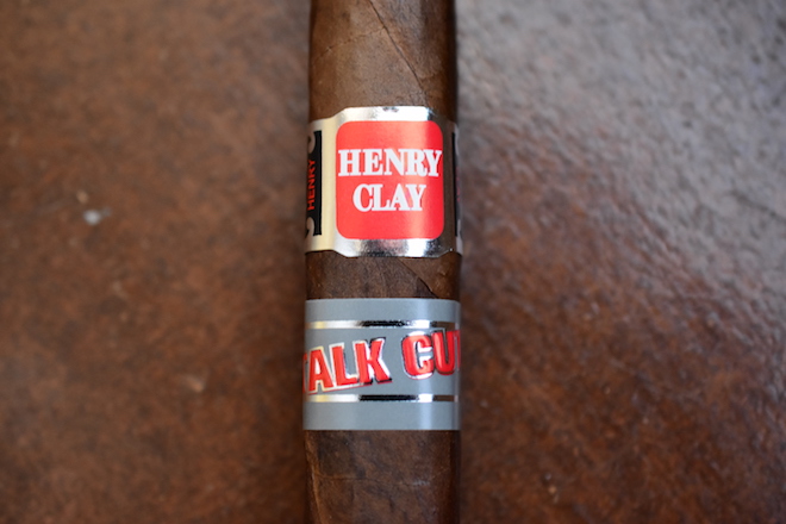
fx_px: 1310
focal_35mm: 60
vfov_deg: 22.6
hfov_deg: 33.4
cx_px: 393
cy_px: 262
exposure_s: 1/50
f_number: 3.2
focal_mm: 40
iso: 1600
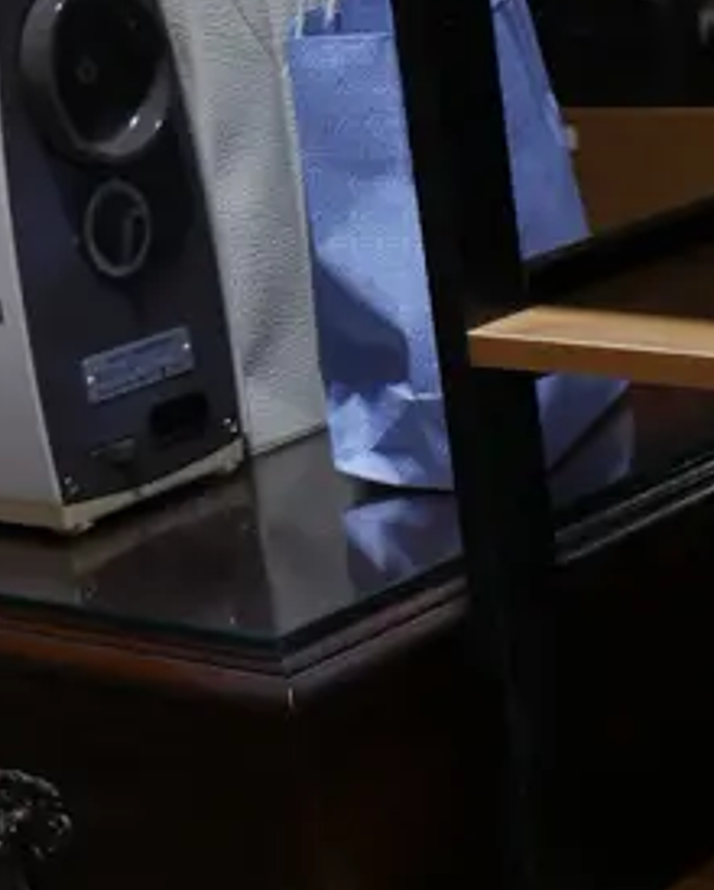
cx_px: 918
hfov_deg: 14.5
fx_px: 2688
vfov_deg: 18.0
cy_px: 1030
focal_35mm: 102
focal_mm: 14
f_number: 3.5
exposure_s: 1/100
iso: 200
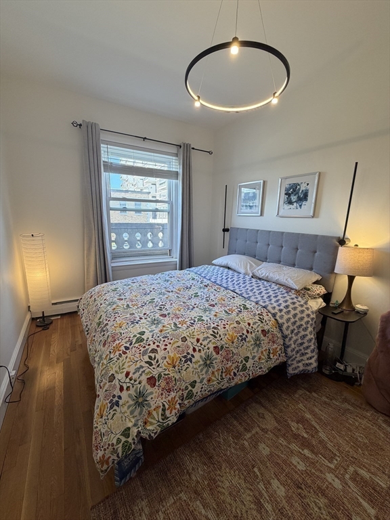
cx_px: 195
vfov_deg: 102.1
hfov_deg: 85.7
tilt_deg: -10.6
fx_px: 210
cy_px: 260
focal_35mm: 14
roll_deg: -0.8
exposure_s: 1/120
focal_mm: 2.22
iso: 160
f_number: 2.2
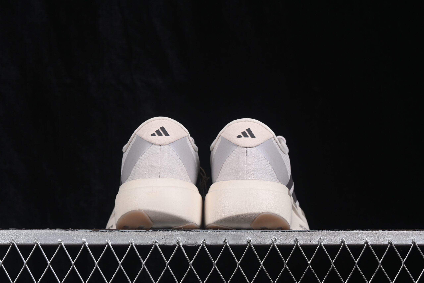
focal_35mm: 75
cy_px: 142
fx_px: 883
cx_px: 212
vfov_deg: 18.2
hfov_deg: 27.0
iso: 160
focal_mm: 50
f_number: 8
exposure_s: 1/80
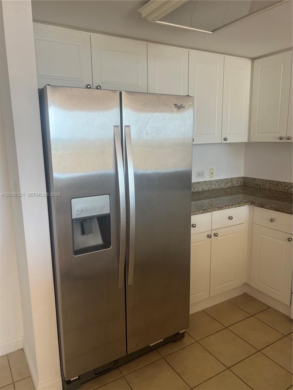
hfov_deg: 53.1
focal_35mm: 26
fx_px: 293
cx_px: 146
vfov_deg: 67.3
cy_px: 195
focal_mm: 5.7
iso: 100
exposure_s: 1/121
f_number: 1.5
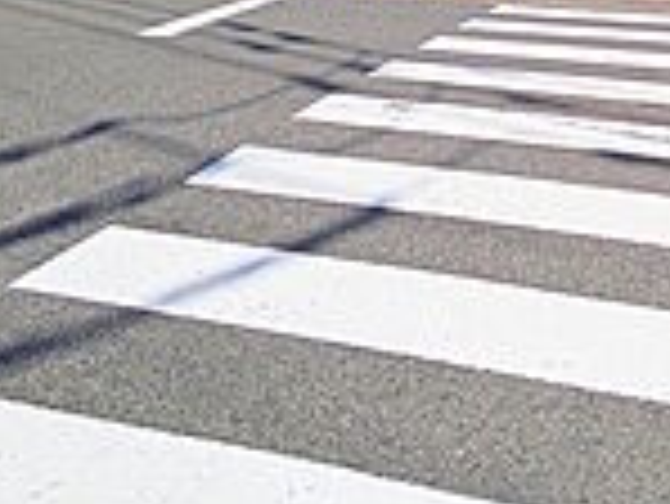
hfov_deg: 42.9
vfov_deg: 26.2
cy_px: -234
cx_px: 526
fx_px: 814
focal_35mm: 42
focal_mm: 1.83
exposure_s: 1/2674
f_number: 2.2
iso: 54
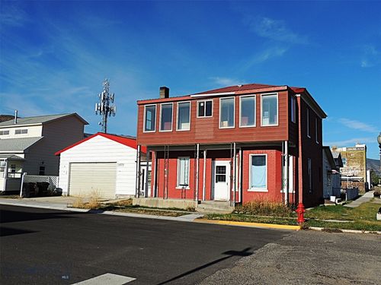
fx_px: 363
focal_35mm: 33
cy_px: 142
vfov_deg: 42.9
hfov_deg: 55.4
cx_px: 190
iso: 100
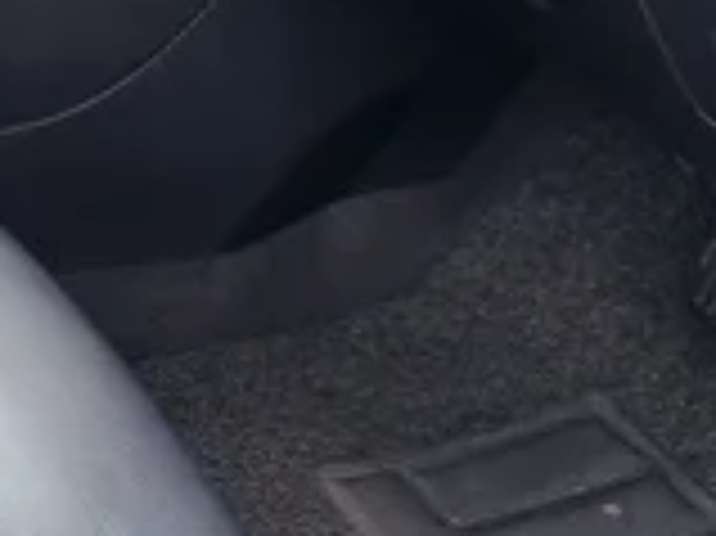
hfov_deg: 14.4
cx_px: -243
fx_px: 2708
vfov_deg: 11.1
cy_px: -63
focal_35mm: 131
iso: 80
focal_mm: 5.52
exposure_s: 1/100
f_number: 1.95
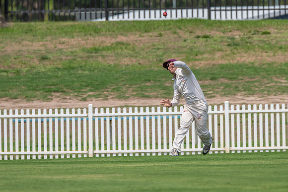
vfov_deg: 1.7
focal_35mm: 811
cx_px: 133
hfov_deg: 2.5
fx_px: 6488
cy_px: 128
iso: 640
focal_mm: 500
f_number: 7.1
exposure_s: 1/2500
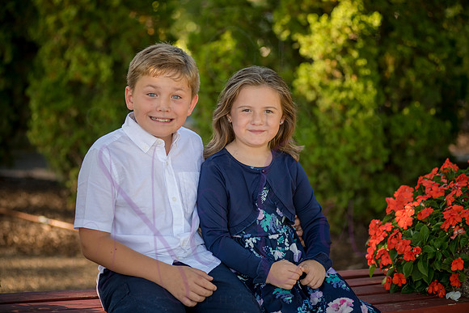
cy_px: 156
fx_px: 1303
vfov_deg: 13.7
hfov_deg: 20.4
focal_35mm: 100
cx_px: 234
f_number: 3.5
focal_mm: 100
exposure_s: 1/500
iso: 400
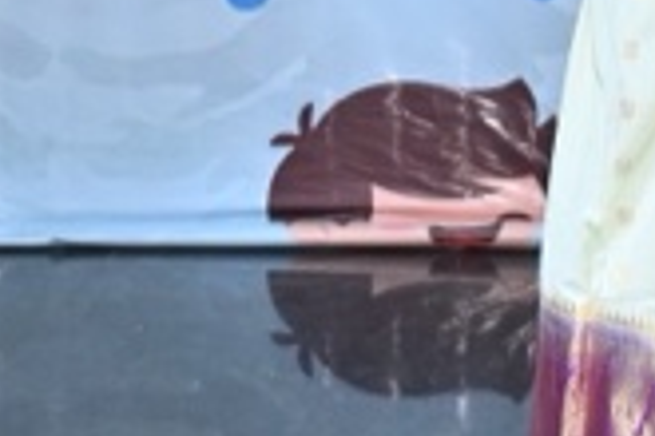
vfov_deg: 5.4
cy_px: -456
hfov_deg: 8.1
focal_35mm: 249
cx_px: 1048
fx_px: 4530
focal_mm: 41
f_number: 7.1
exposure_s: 1/160
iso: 1600
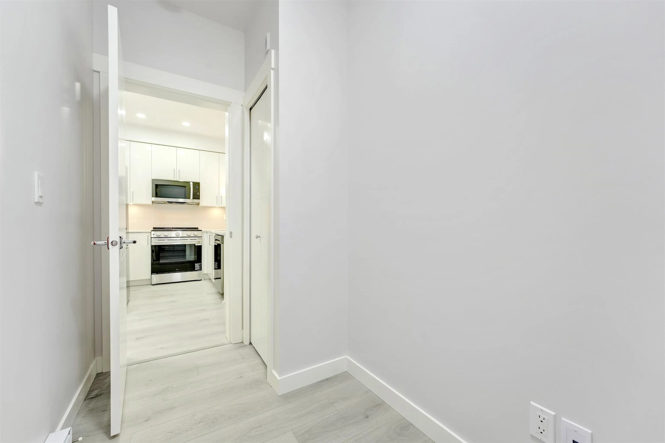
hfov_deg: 104.3
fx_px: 259
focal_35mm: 14
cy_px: 222
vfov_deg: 81.2
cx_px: 332
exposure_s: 1/15
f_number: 8
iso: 400
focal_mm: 14
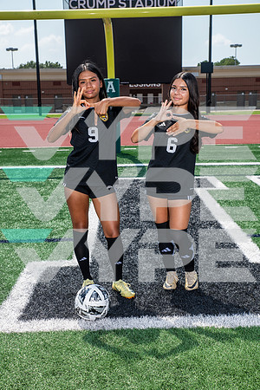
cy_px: 195
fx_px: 498
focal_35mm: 46
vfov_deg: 42.7
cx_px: 130
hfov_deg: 29.2
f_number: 7.1
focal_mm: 46
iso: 100
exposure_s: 1/320
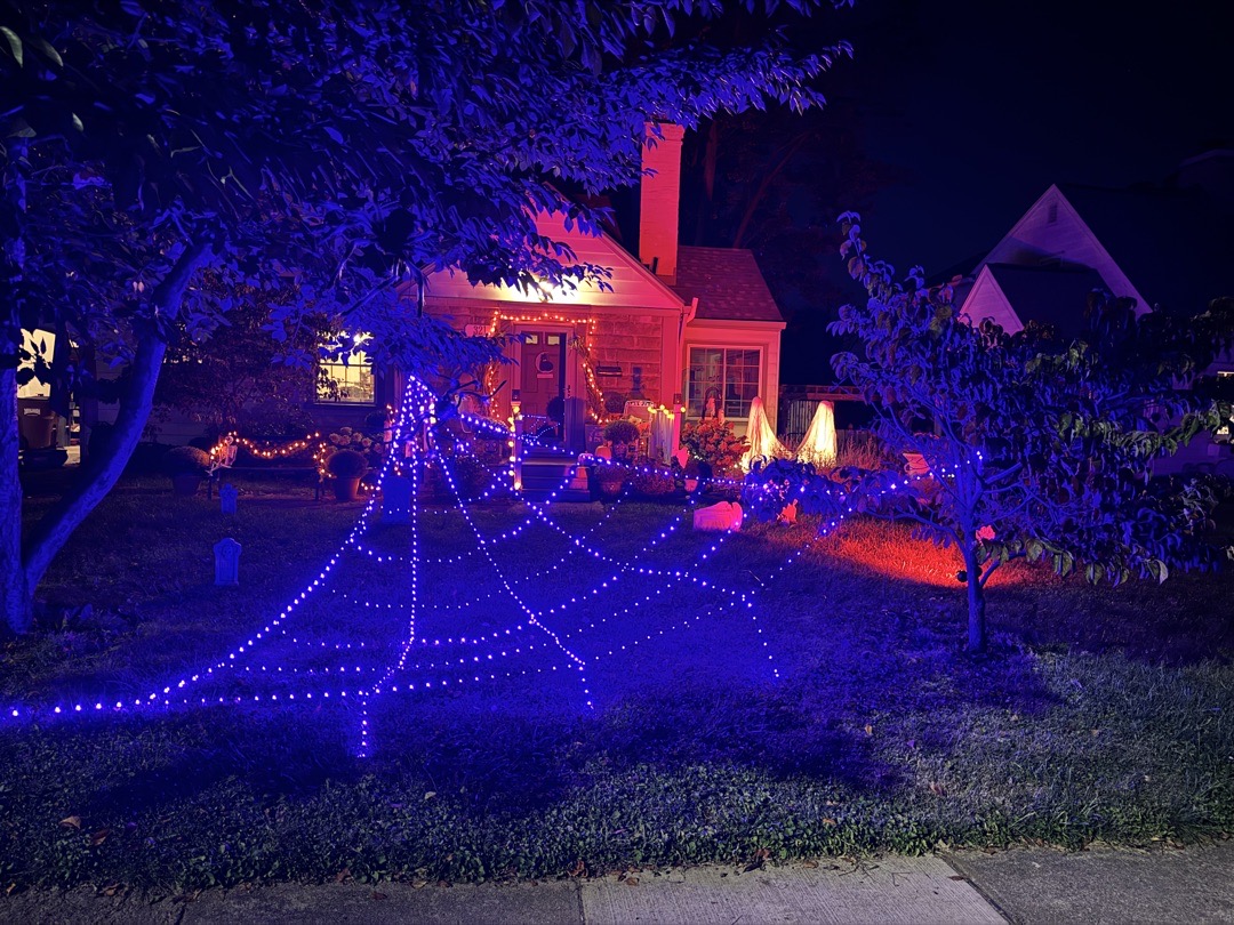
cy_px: 462
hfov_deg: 71.6
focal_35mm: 24
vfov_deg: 56.8
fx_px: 856
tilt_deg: -4.7
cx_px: 617
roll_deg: -1.4
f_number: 1.78
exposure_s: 1/9
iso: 1250
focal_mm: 6.76
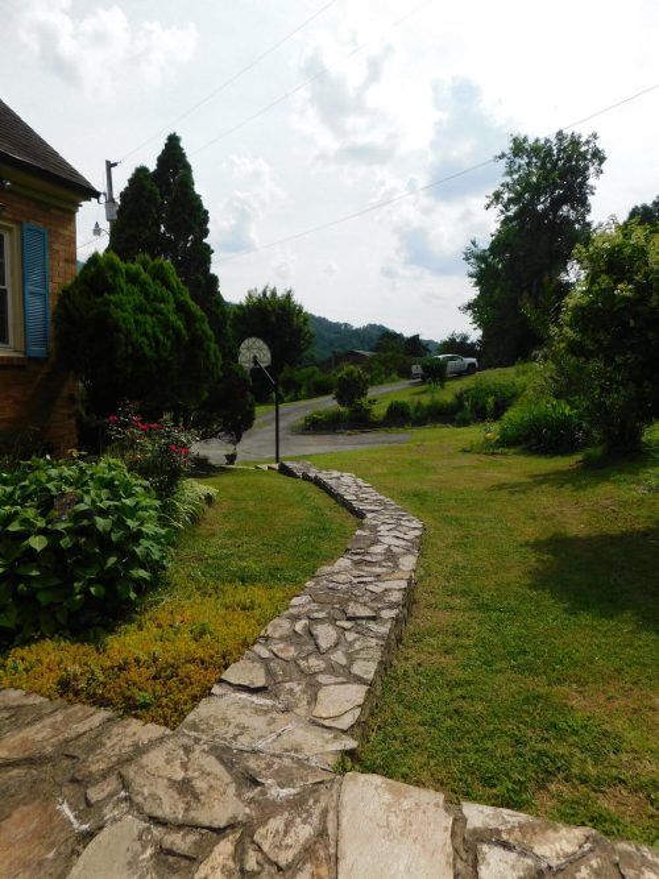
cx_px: 330
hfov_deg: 58.9
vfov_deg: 73.9
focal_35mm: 23
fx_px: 584
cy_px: 440
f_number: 6
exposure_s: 1/640
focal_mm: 4
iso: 125
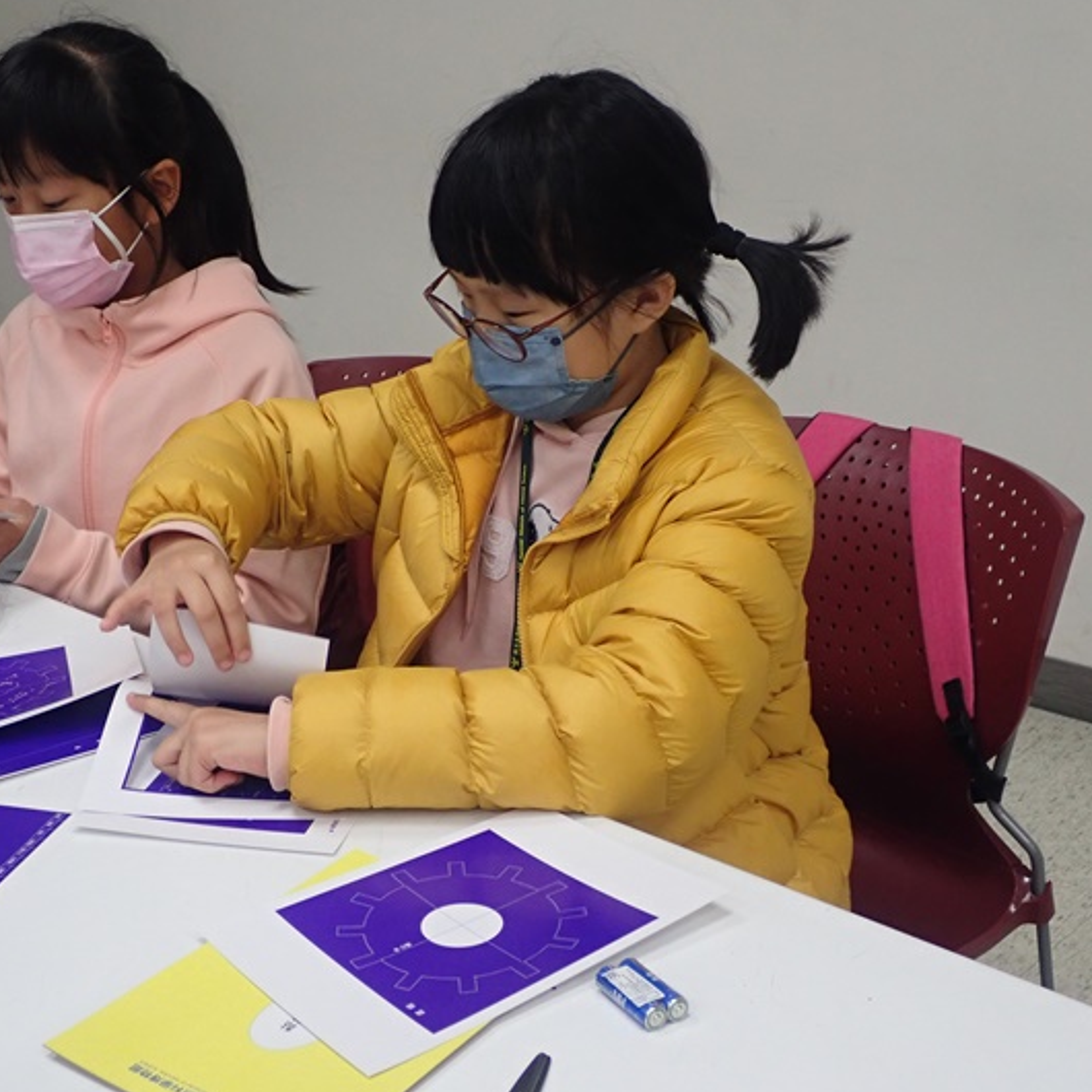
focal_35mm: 50
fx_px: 1785
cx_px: 451
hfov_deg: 33.9
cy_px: 566
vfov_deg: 34.0
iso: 250
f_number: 2.8
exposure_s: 1/100
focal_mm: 7.34
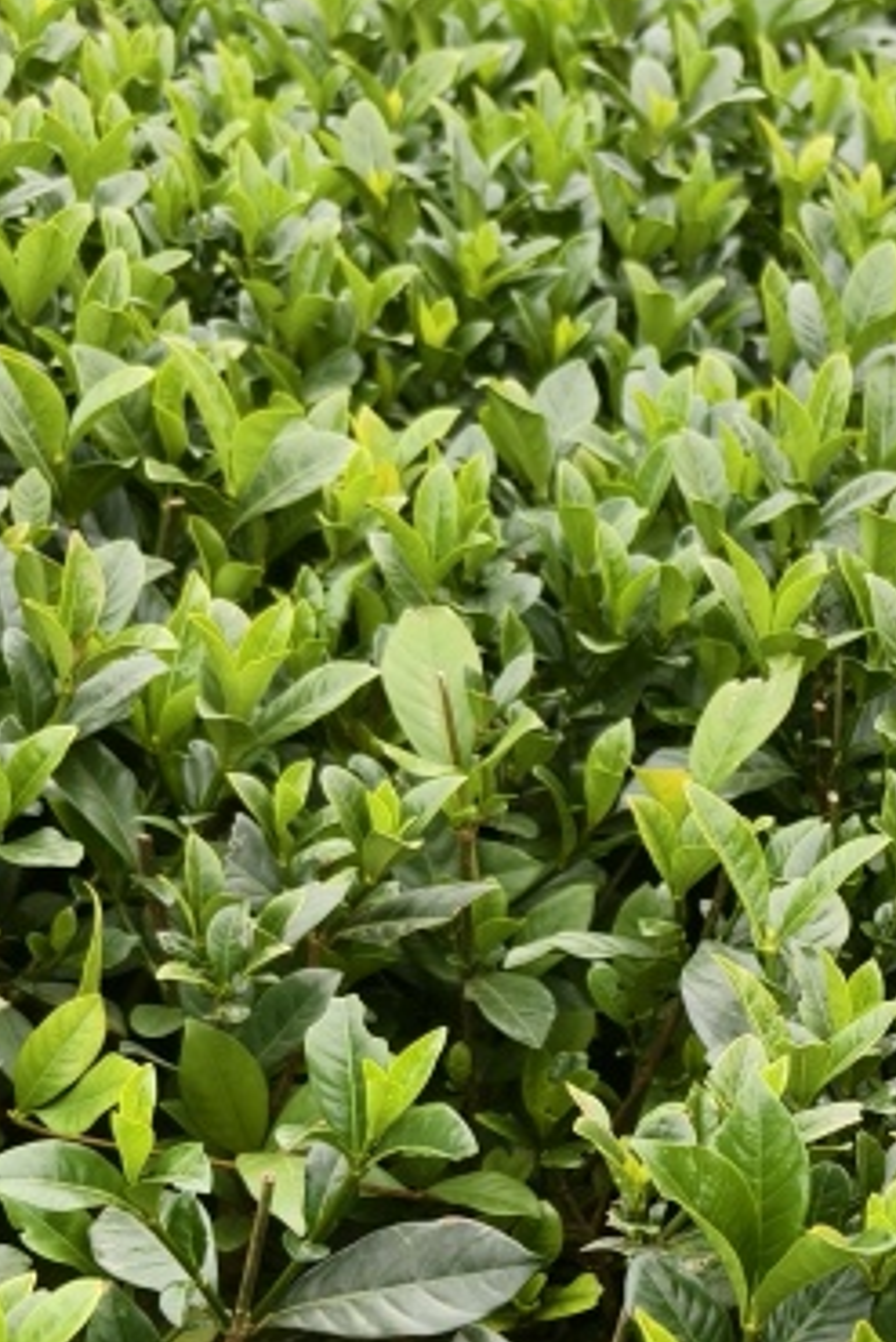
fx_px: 2573
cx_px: 1255
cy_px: 1108
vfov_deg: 28.5
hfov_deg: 18.1
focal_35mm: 69
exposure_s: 1/104
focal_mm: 8.67
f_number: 1.75
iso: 50
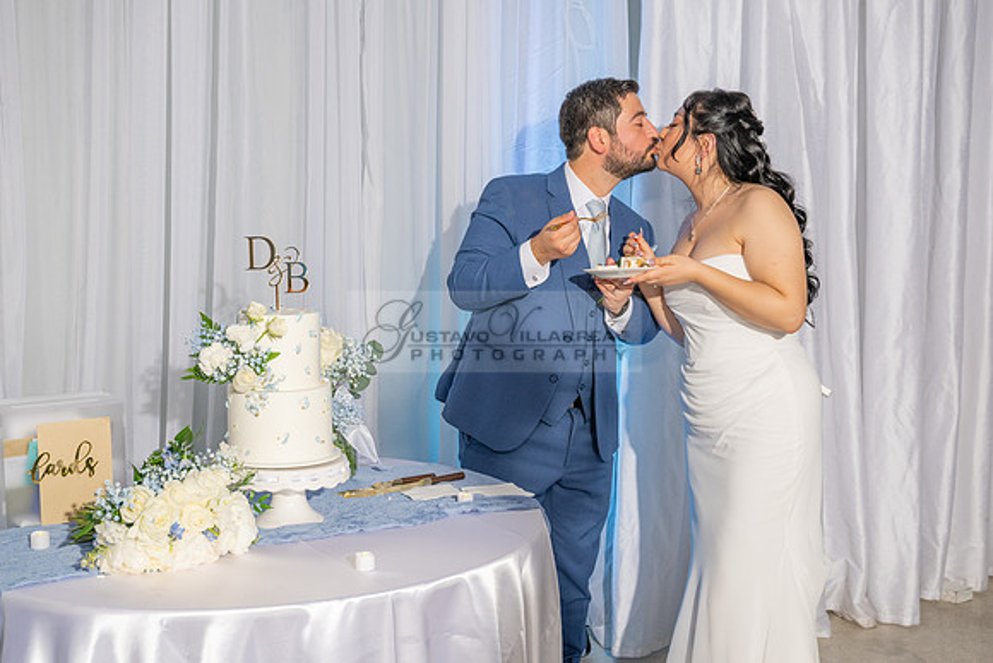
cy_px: 332
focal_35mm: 43
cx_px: 496
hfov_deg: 45.4
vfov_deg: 31.2
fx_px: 1186
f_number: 5.6
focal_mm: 43
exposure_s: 1/160
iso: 800
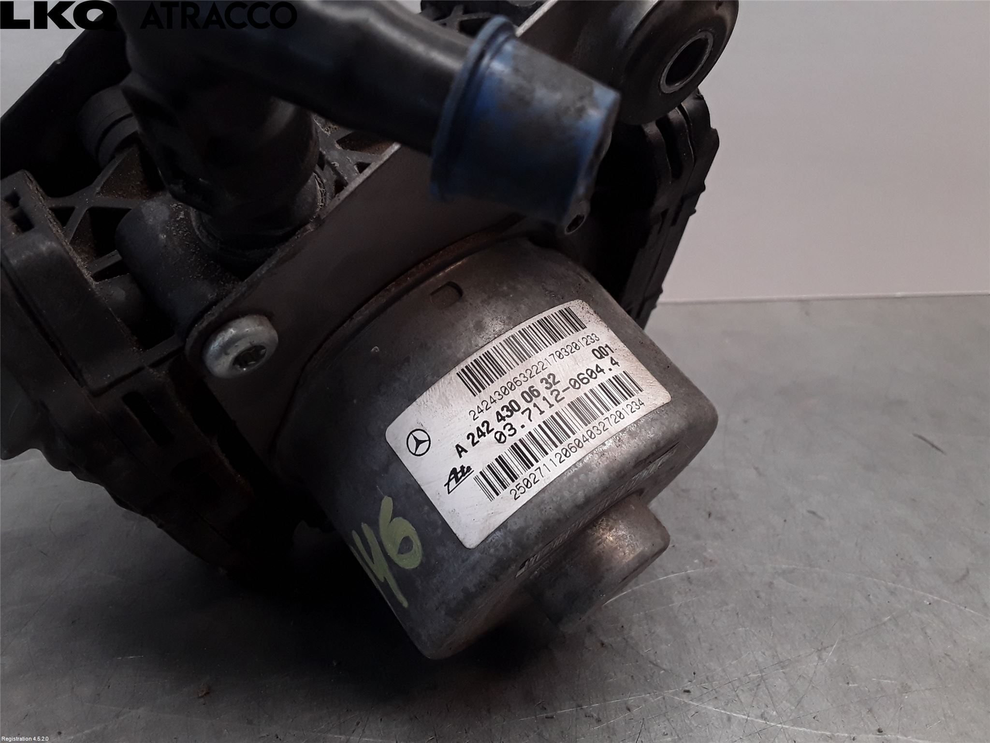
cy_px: 372
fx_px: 801
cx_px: 495
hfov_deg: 63.4
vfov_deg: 49.7
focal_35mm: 28
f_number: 1.9
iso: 100
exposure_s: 1/152
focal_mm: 2.91
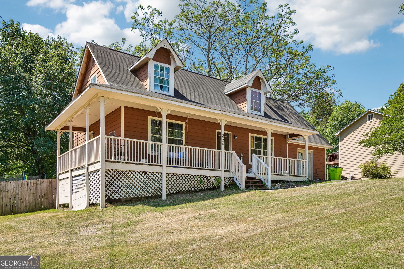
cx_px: 202
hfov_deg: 63.7
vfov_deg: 45.0
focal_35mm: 29
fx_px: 325
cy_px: 134
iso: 100
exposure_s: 1/60
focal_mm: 29
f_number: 8
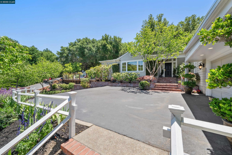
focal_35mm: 14
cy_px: 78
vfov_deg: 81.2
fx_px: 90
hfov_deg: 104.3
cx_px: 116
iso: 400
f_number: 20
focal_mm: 14
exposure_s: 1/125
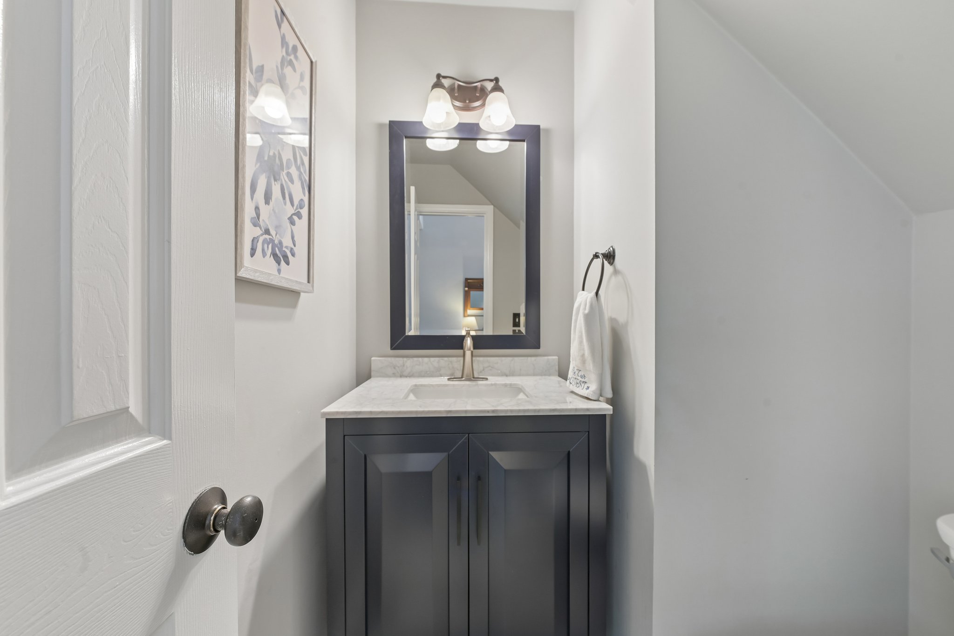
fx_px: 371
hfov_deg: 104.3
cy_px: 318
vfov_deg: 81.2
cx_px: 477
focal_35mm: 14
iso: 200
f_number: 9
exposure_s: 1/2.5
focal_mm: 14
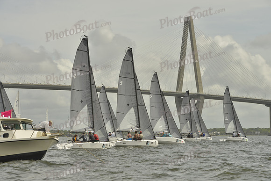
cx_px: 136
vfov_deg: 13.7
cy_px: 90
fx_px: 753
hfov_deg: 20.4
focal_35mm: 100
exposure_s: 1/1000
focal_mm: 100
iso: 200
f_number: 9
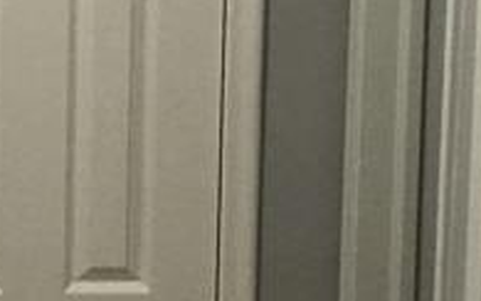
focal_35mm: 173
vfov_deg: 7.4
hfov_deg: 12.1
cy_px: -168
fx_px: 2268
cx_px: 200
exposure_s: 1/30
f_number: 2.4
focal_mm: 3.3
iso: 50
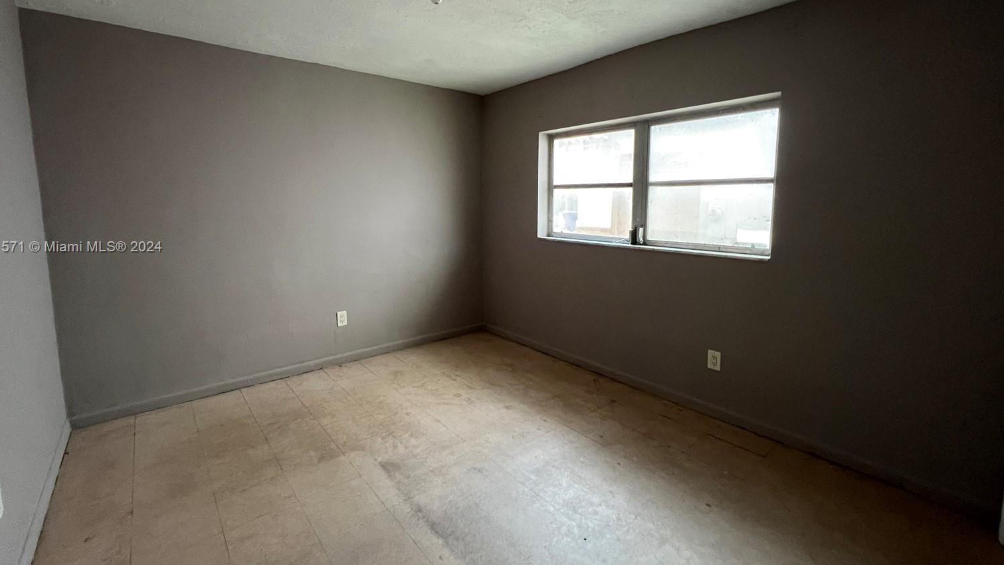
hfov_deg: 102.9
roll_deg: +1.0
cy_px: 248
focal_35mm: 15
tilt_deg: -6.9
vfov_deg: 70.3
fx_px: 399
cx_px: 481
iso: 640
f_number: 1.8
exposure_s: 1/60
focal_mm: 1.57
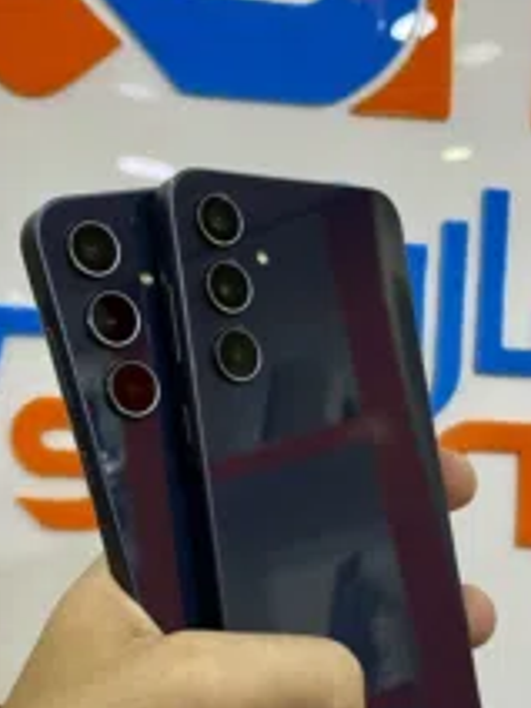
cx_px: 274
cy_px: 377
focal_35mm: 49
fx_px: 1002
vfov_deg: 38.9
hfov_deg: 29.7
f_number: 1.6
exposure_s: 1/50
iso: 100
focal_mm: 4.2
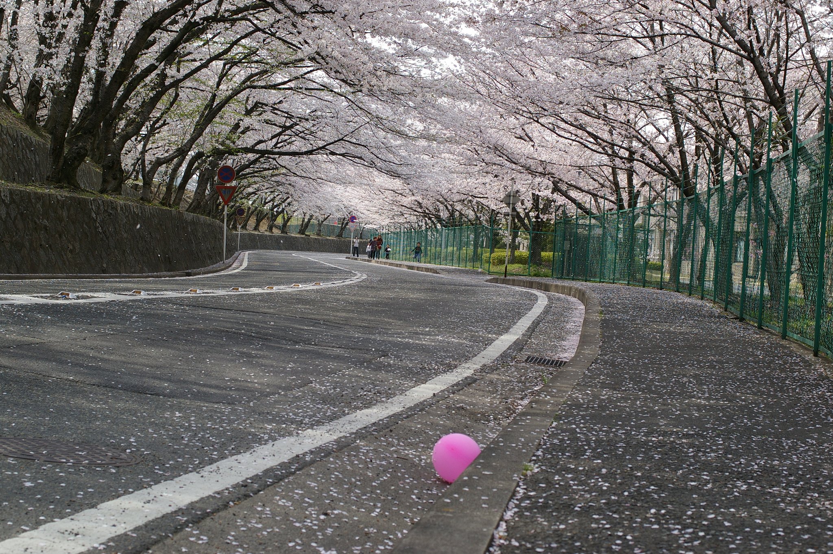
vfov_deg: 22.6
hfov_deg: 33.4
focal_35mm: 60
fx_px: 1387
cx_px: 416
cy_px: 277
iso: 200
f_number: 8
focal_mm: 40
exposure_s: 1/180
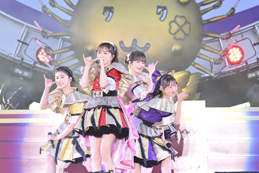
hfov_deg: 4.7
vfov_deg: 3.2
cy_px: 86
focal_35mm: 435
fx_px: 3128
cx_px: 130
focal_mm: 290
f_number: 6.3
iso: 1600
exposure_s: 1/1000
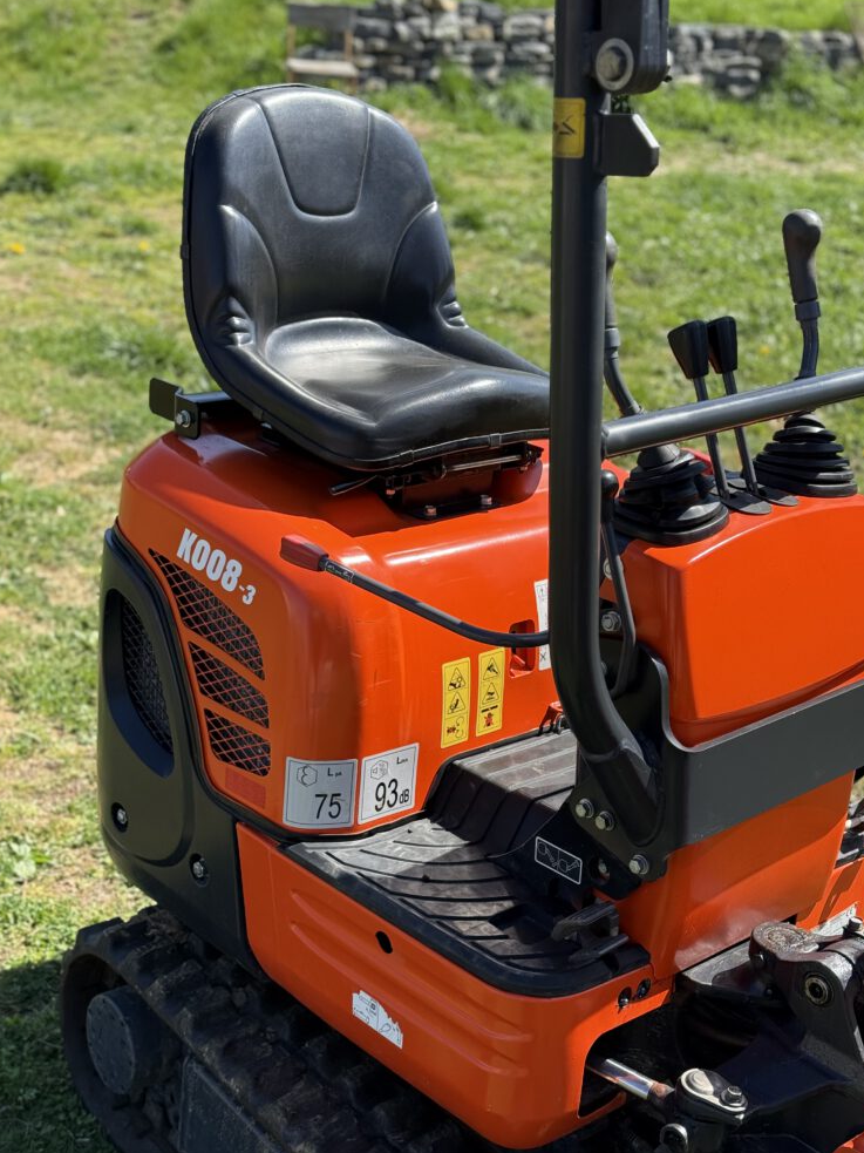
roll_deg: -3.6
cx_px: 431
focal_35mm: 50
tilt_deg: -20.0
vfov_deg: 38.2
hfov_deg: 29.1
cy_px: 578
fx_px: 1664
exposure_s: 1/2208
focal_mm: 6.76
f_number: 1.78
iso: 100
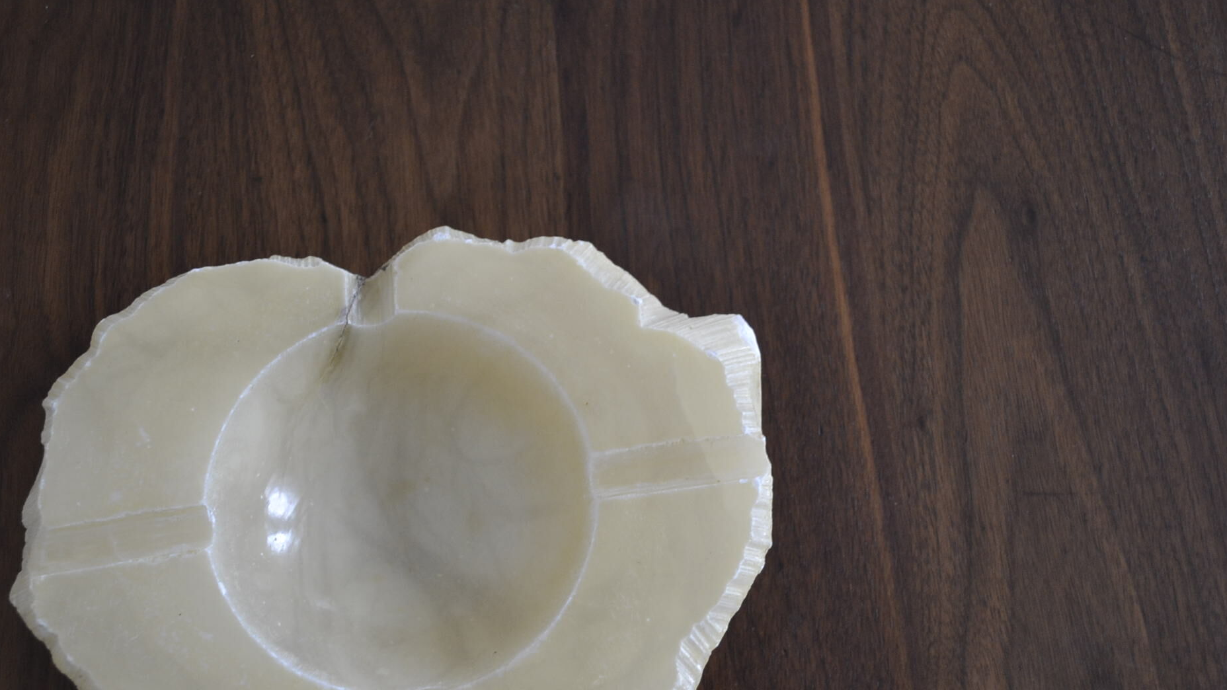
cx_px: 535
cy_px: 447
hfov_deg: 51.5
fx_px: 1269
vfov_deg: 30.3
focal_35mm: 39
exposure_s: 1/60
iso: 640
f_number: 3.8
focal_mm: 20
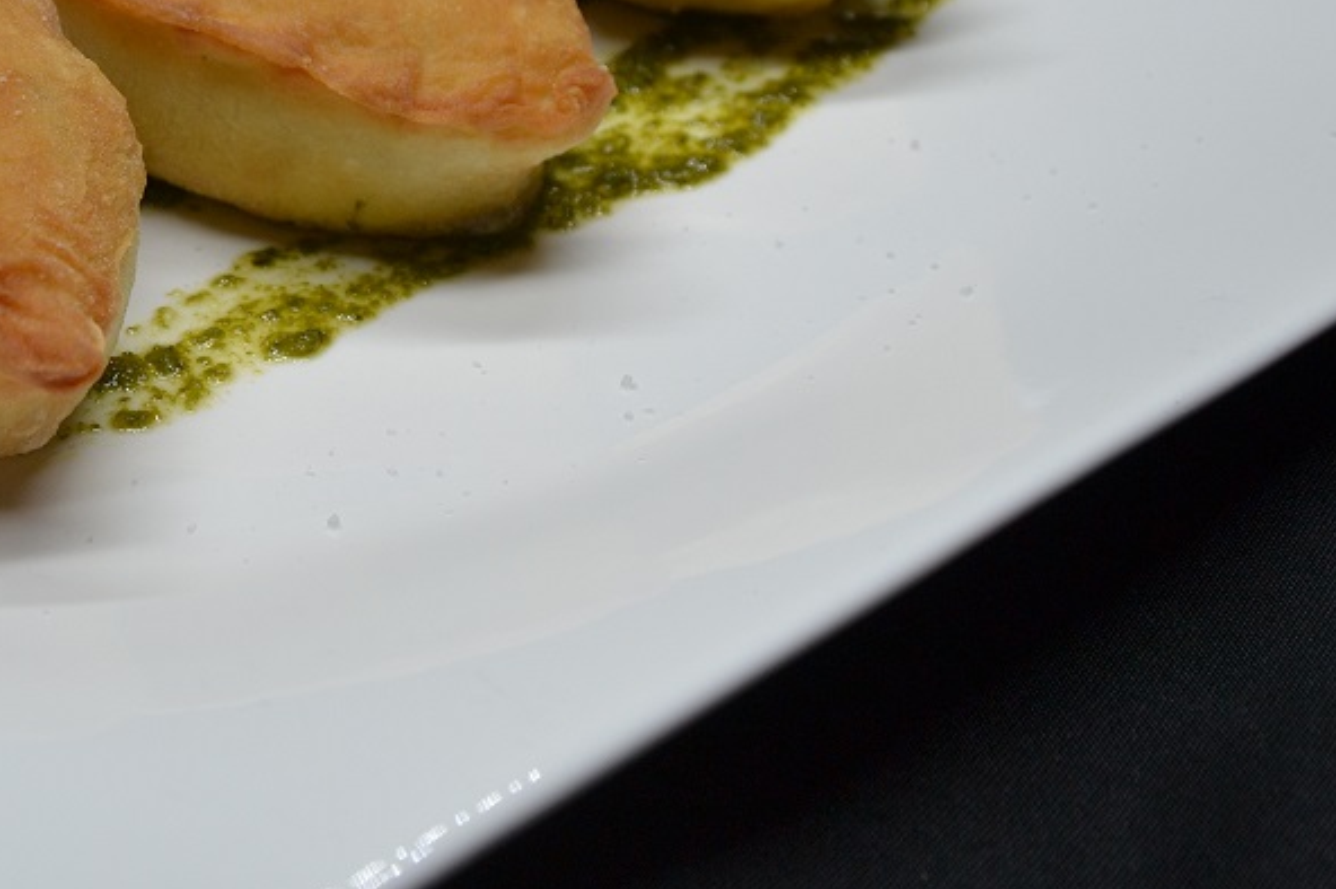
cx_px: 237
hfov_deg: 18.2
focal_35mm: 111
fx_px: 4117
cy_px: 104
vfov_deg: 12.2
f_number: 5.6
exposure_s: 1/60
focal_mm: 38
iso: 180
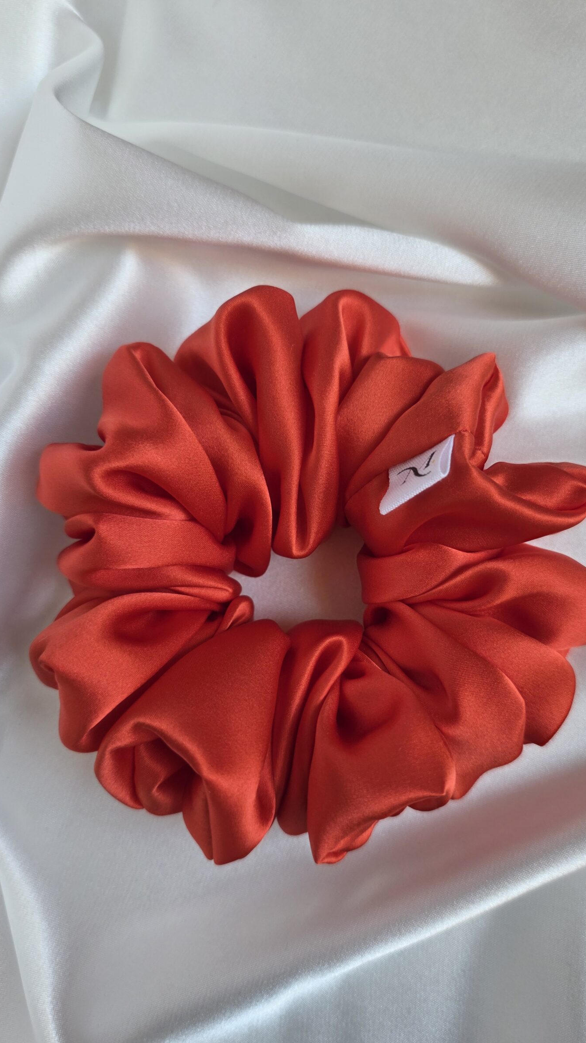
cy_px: 516
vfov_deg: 69.9
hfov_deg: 42.8
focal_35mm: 27
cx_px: 332
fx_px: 746
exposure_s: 1/100
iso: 80
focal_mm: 6.3
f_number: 1.7
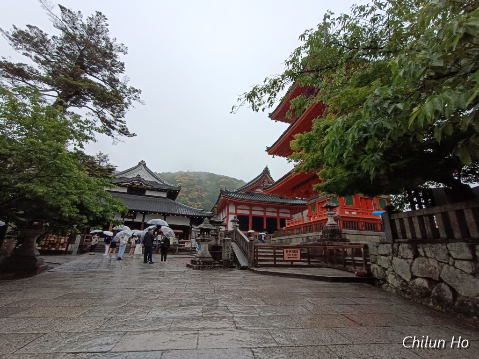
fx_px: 221
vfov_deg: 78.1
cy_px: 180
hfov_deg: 94.5
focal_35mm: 16
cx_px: 240
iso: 50
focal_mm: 1.66
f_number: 2.2
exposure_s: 1/182
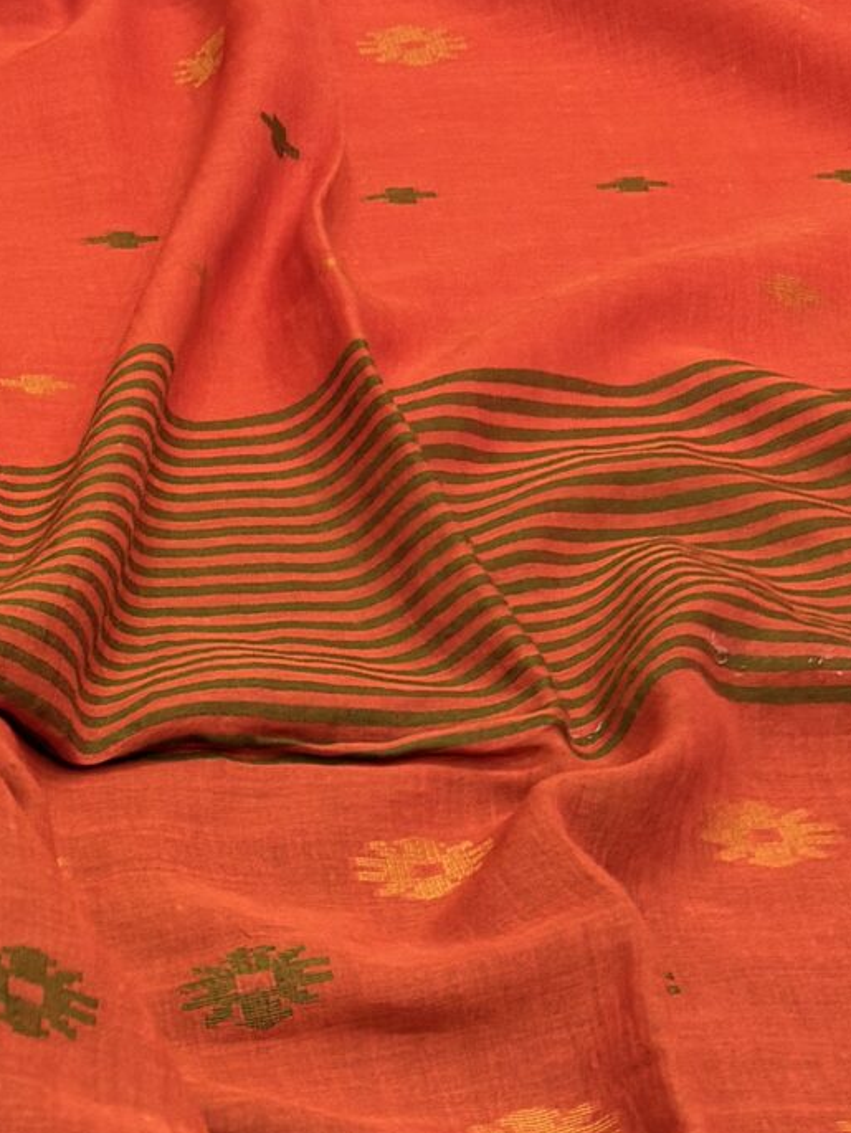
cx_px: -620
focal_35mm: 97
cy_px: 1739
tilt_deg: -53.7
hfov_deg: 13.8
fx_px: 3178
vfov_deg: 17.9
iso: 64
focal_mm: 5.96
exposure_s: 1/50
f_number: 1.6
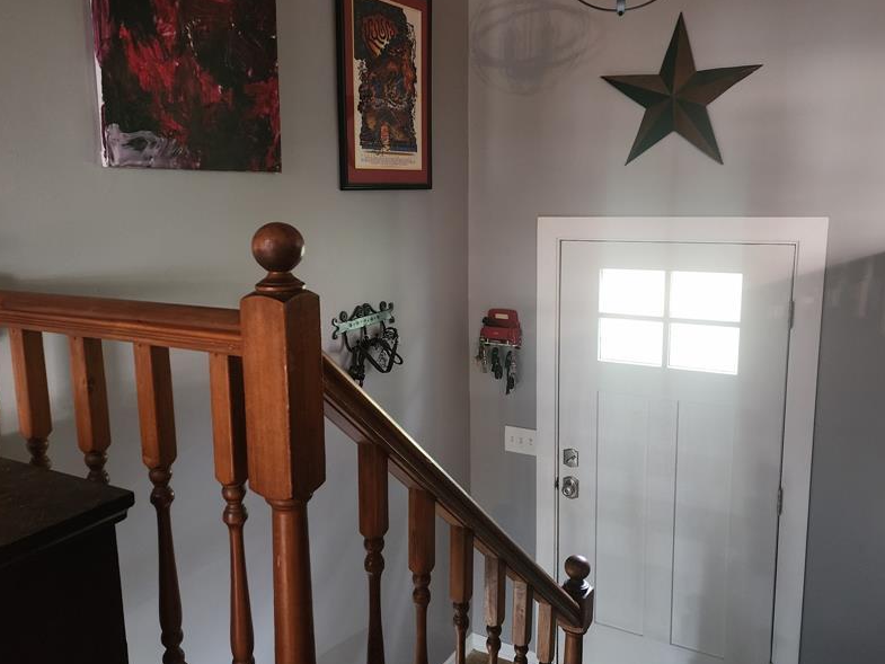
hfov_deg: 59.9
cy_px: 319
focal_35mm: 30
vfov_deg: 46.8
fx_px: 767
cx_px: 426
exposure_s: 1/24
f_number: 1.8
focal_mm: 6.4
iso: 640
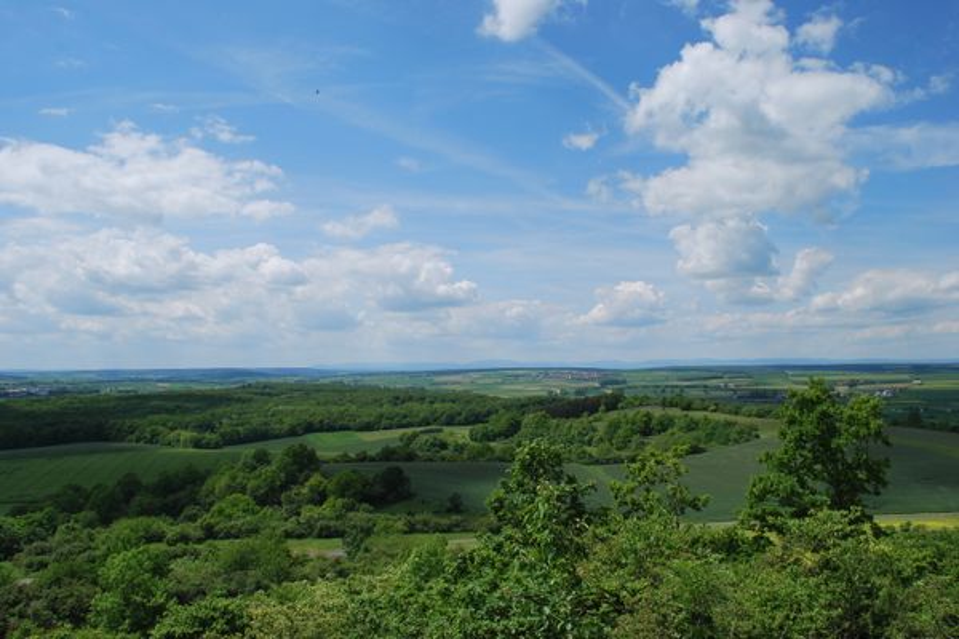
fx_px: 719
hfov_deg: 67.4
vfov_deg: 47.9
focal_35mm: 27
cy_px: 320
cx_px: 480
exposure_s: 1/250
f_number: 10
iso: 110
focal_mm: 18
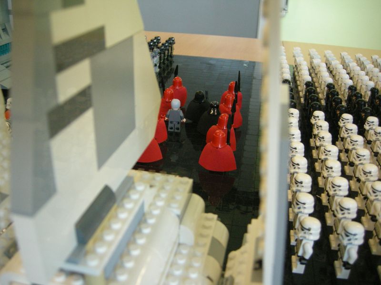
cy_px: 142
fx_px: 396
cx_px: 190
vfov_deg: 39.7
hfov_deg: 51.4
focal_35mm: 36
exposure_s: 1/55.2
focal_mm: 7.5
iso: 322
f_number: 2.7
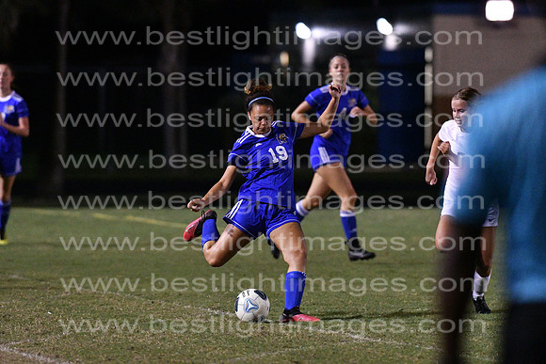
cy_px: 182
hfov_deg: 4.6
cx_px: 273
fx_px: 6826
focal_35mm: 450
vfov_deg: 3.1
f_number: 3.5
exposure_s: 1/640
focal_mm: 300
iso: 10000
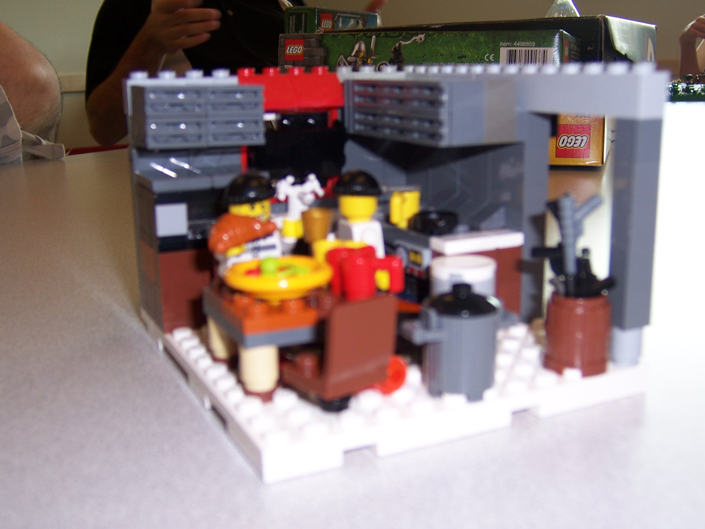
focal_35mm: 40
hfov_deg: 46.8
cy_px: 264
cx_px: 352
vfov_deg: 36.0
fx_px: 815
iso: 80
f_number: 3.4
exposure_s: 1/60
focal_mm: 6.7
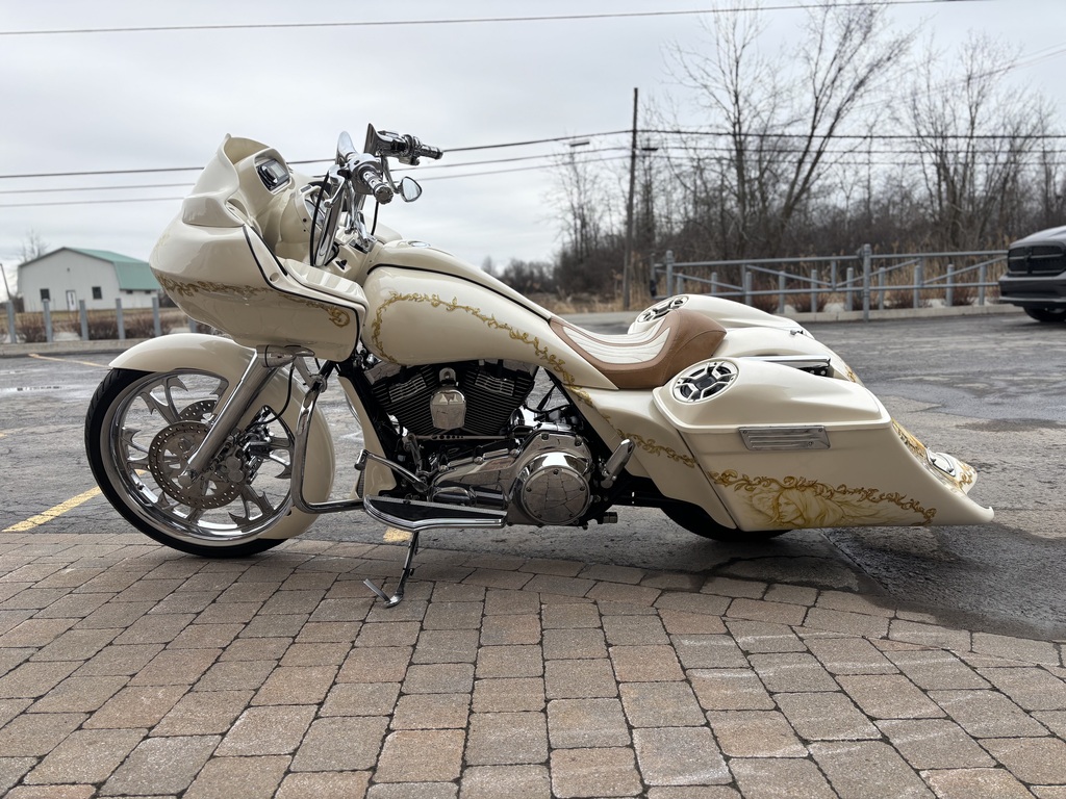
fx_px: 801
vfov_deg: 53.1
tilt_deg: -7.7
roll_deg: +2.9
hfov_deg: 67.3
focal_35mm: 26
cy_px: 400
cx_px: 533
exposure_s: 1/1344
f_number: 1.6
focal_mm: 5.96
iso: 50
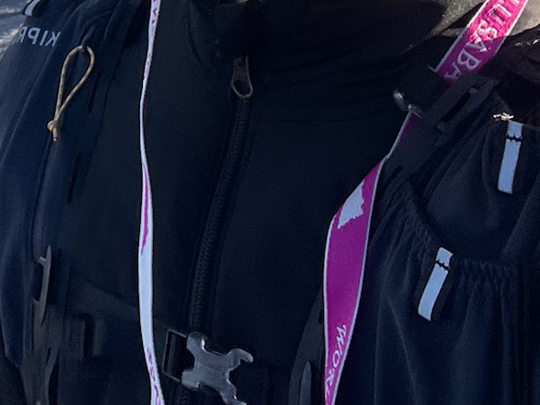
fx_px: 1263
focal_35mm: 81
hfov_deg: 22.7
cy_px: -304
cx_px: -53
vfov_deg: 15.8
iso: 25
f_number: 2.2
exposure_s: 1/491
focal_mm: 2.71
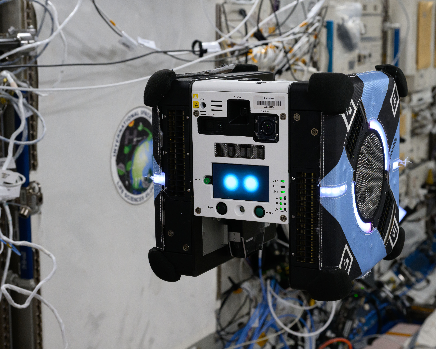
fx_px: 865
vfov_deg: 22.8
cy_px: 174
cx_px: 263
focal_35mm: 67
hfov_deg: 28.2
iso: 3200
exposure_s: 1/60
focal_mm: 59
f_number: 8
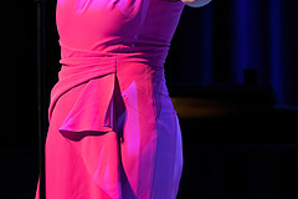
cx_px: 76
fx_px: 6175
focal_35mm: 746
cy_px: 40
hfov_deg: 2.8
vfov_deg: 1.8
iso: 4000
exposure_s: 1/250
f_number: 5.6
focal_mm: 309
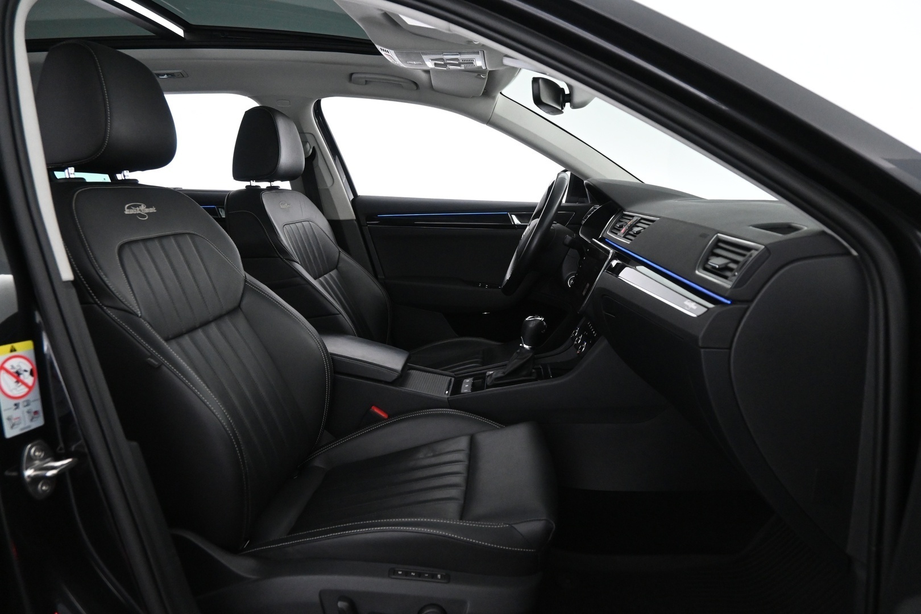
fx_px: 614
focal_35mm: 24
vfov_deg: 53.1
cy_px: 307
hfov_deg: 73.7
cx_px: 460
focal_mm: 16
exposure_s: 1/80
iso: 3200
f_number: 4.5
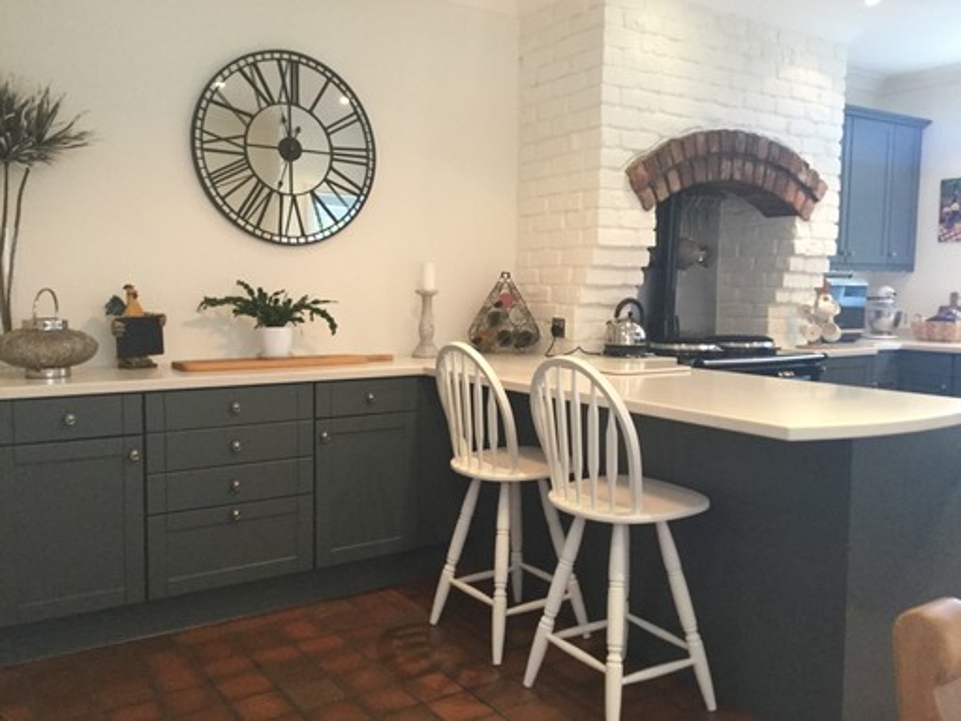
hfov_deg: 58.4
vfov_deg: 45.4
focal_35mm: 31
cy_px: 360
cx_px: 480
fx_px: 861
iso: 200
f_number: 2.4
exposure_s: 1/33
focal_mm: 3.3
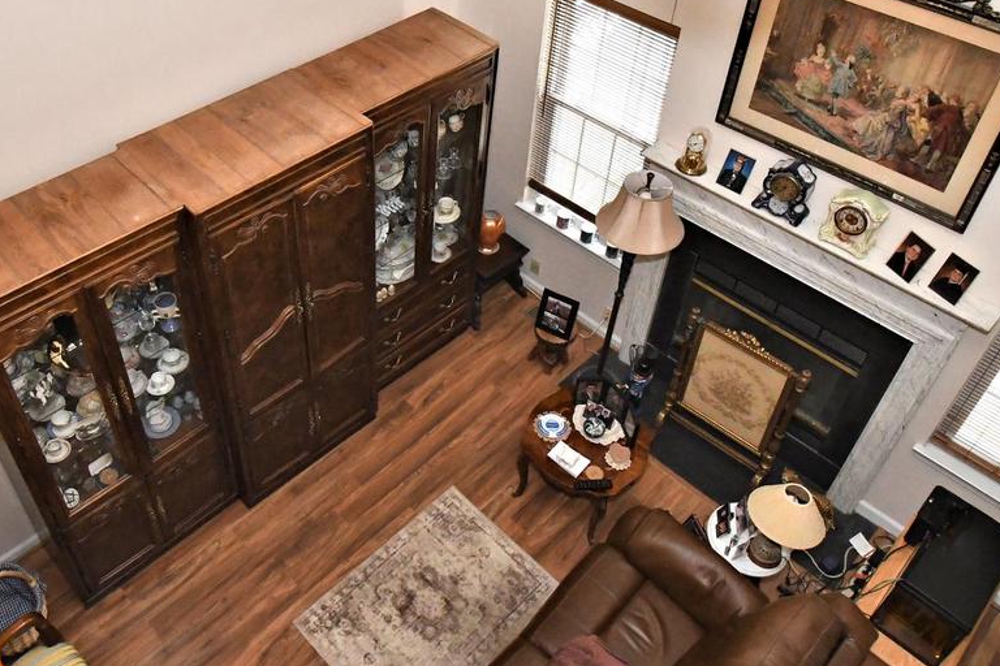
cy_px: 234
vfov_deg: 43.1
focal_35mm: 30
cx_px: 411
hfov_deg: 61.5
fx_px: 833
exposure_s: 1/250
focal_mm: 11
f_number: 10
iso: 4000
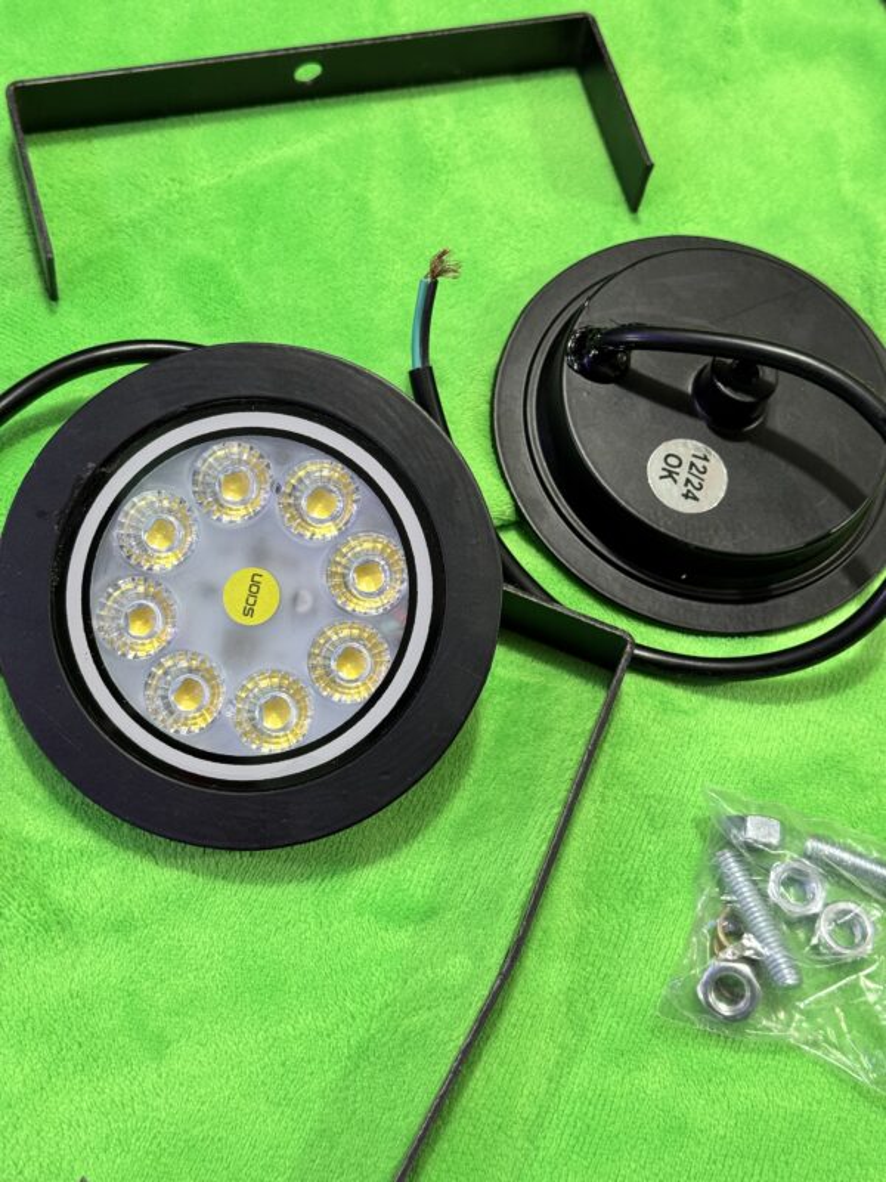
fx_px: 1638
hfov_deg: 30.3
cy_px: 591
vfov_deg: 39.7
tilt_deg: -62.8
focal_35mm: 48
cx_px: 443
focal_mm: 6.76
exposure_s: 1/50
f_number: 1.78
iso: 100
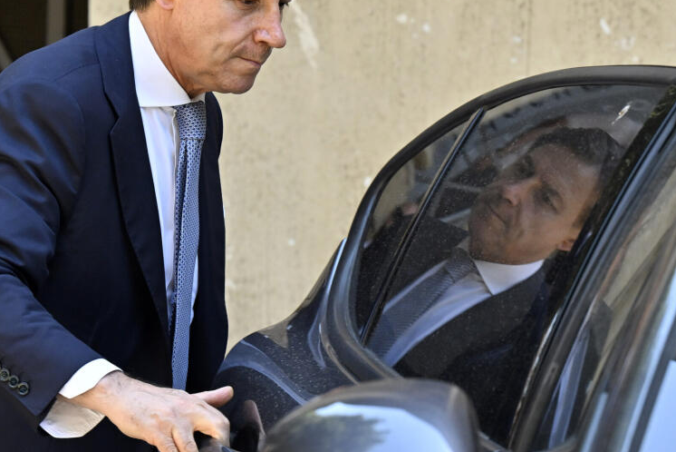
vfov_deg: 6.6
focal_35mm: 209
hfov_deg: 9.8
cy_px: 184
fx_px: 3926
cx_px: 324
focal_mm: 130
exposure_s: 1/640
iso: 1000
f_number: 5.6
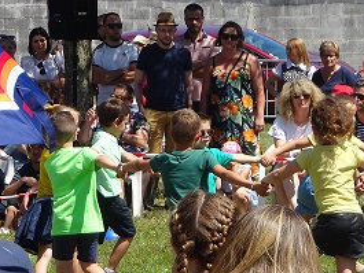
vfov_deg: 5.4
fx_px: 2893
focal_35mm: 275
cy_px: 161
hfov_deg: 7.2
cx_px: 287
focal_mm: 20.29
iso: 80
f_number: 5.6
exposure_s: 1/400
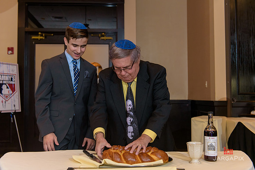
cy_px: 85
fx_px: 283
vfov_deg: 33.4
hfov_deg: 48.4
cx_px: 128
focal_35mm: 40
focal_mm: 40
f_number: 3.2
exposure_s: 1/125
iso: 1600
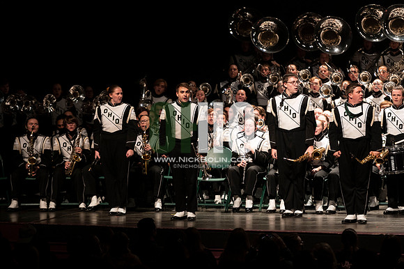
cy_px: 134
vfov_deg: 7.2
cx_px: 202
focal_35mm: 190
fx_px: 2131
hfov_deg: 10.8
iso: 2500
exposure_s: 1/500
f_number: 2.8
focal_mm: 190
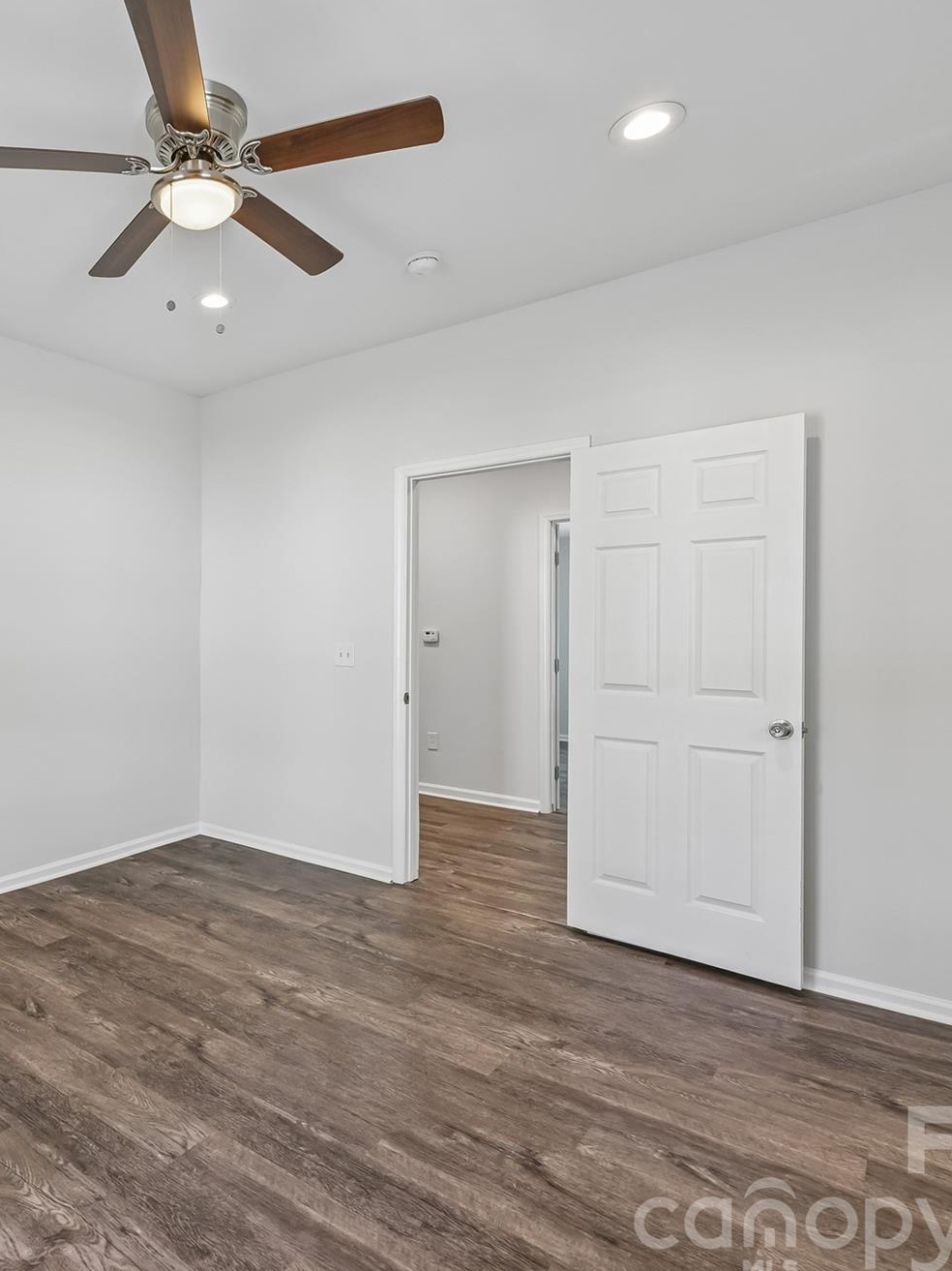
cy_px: 636
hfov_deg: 59.6
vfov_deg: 79.0
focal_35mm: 21
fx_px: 770
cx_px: 225
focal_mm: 14
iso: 250
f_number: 8
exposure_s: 1/15
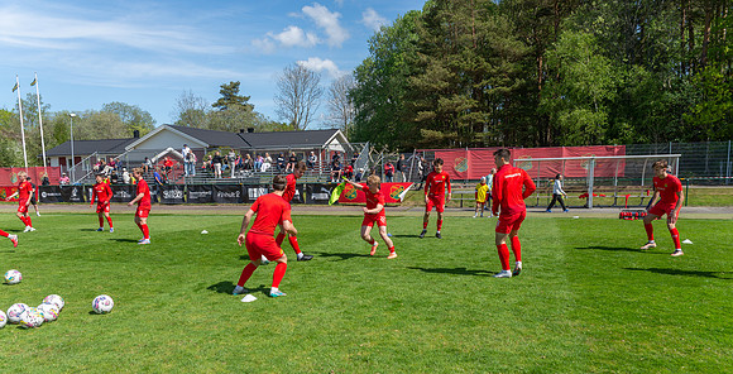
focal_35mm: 27
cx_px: 366
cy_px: 243
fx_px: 505
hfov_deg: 71.9
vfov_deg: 40.2
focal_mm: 24
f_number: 4
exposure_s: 1/800
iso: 100
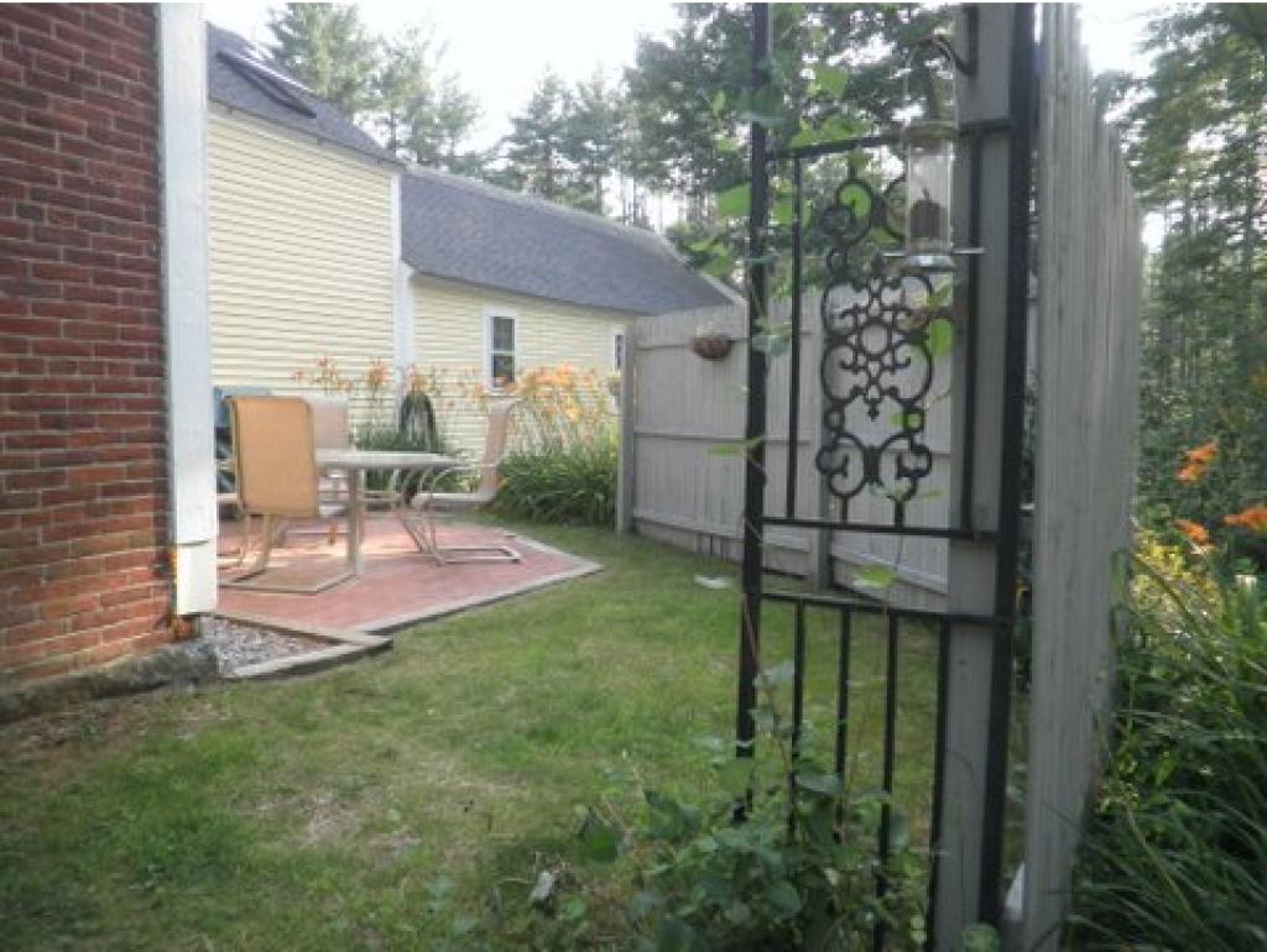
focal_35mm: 26
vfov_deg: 53.1
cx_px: 634
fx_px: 953
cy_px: 476
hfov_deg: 67.3
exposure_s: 1/125
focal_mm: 4.65
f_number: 2.6
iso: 64
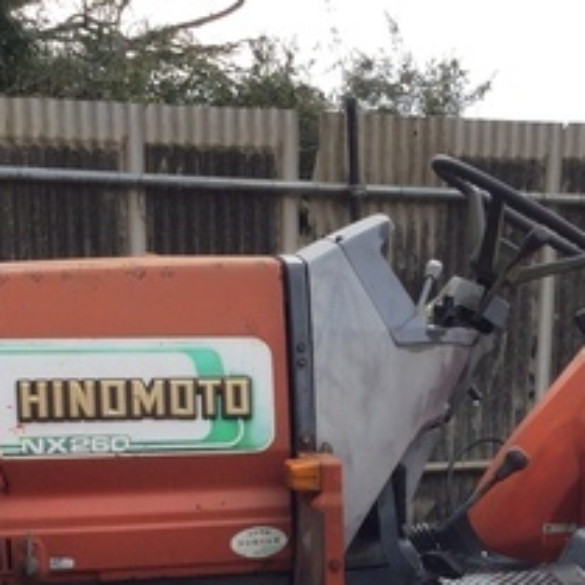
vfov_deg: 20.2
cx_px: 428
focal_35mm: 84
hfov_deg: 20.5
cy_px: 537
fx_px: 1606
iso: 25
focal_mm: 3.3
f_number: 2.4
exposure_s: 1/179
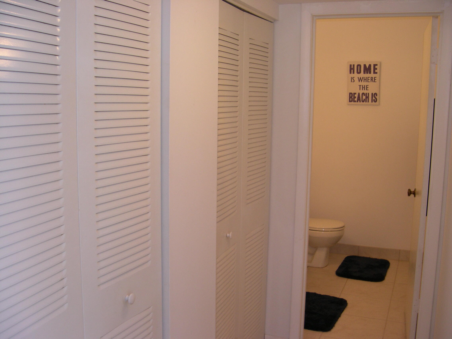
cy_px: 170
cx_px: 226
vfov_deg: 37.7
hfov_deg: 49.0
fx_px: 496
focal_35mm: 38
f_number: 2.8
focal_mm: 8
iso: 100
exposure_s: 1/30
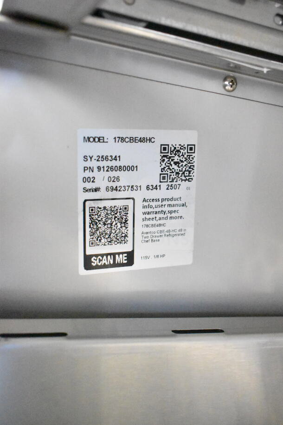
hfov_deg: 35.5
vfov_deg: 51.3
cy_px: 212
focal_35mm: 38
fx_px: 442
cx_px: 142
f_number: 4
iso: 25600
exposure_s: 1/10
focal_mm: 25
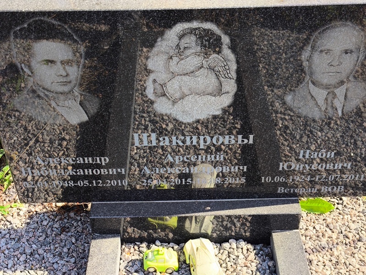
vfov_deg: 29.1
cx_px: 183
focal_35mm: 50
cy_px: 138
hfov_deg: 38.2
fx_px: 529
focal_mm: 4.71
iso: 50
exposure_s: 1/457
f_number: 1.7
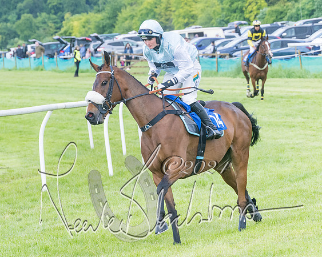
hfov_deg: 8.4
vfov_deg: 6.8
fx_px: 2175
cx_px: 55
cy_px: 134
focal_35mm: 228
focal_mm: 98
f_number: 5
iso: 400
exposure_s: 1/1000
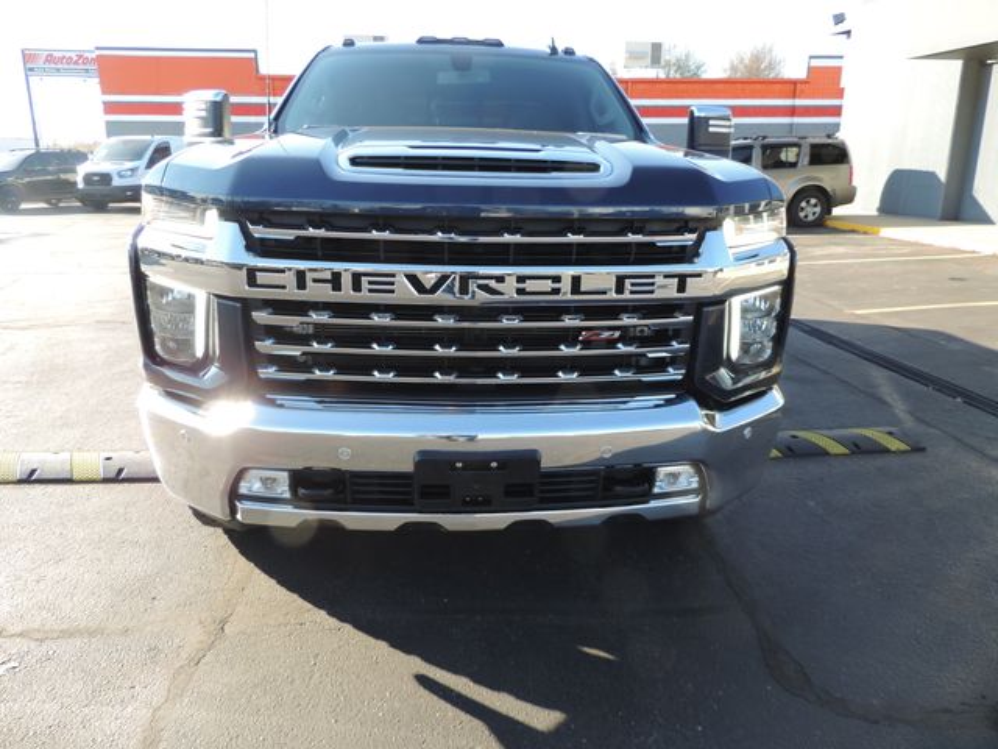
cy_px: 374
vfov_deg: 56.8
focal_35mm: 24
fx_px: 692
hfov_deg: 71.6
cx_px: 499
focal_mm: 4.3
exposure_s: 1/200
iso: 80
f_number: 3
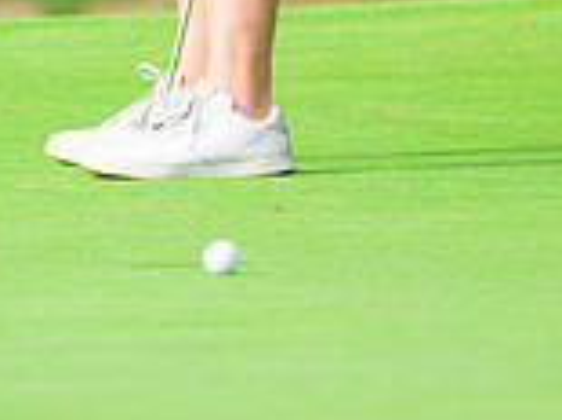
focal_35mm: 1115
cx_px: 94
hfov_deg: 1.8
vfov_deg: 1.3
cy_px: -355
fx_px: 18088
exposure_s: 1/1600
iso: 800
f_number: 5.6
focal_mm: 400
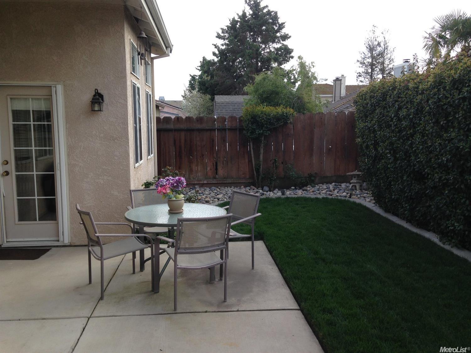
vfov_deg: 42.9
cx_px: 236
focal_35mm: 33
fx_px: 449
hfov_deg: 55.4
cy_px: 176
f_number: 2.4
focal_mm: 4.12
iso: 50
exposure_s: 1/430
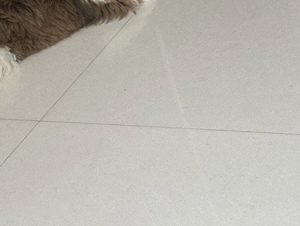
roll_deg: +14.6
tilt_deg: -26.0
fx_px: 1110
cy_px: -9
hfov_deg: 15.3
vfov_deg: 11.5
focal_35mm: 128
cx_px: 237
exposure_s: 1/47
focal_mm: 6.86
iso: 250
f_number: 1.78
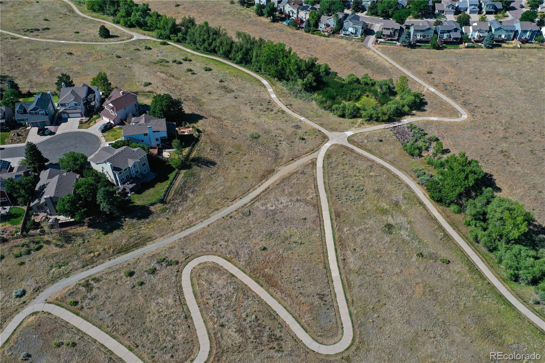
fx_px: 424
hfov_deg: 65.5
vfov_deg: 46.4
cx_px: 272
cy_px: 182
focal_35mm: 28
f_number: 5.6
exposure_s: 1/500
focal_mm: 10.26
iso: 100
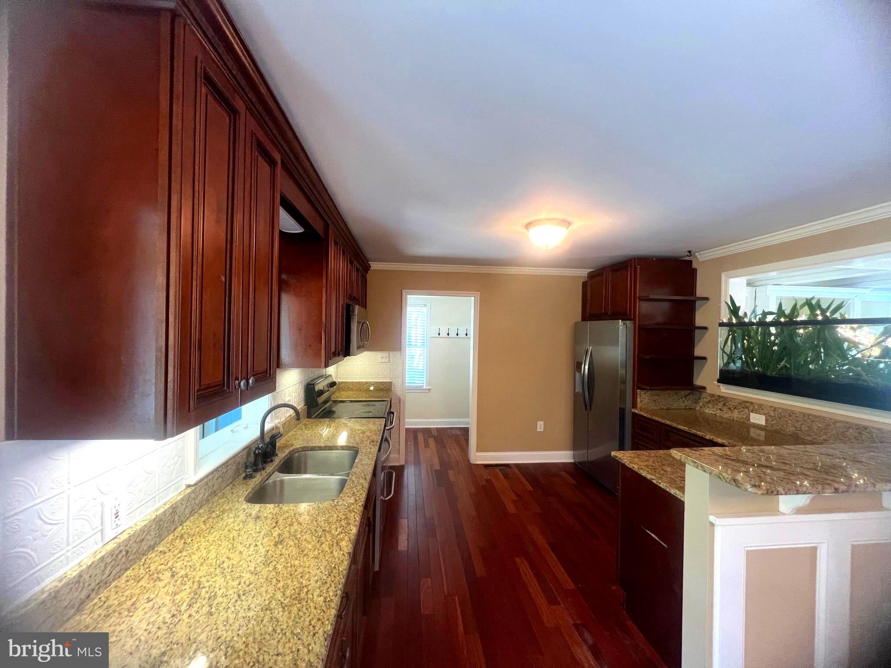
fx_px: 335
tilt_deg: -0.8
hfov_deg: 106.2
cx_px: 446
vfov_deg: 89.9
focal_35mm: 13
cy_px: 334
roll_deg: -0.4
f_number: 1.8
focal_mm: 1.57
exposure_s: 1/60
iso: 250
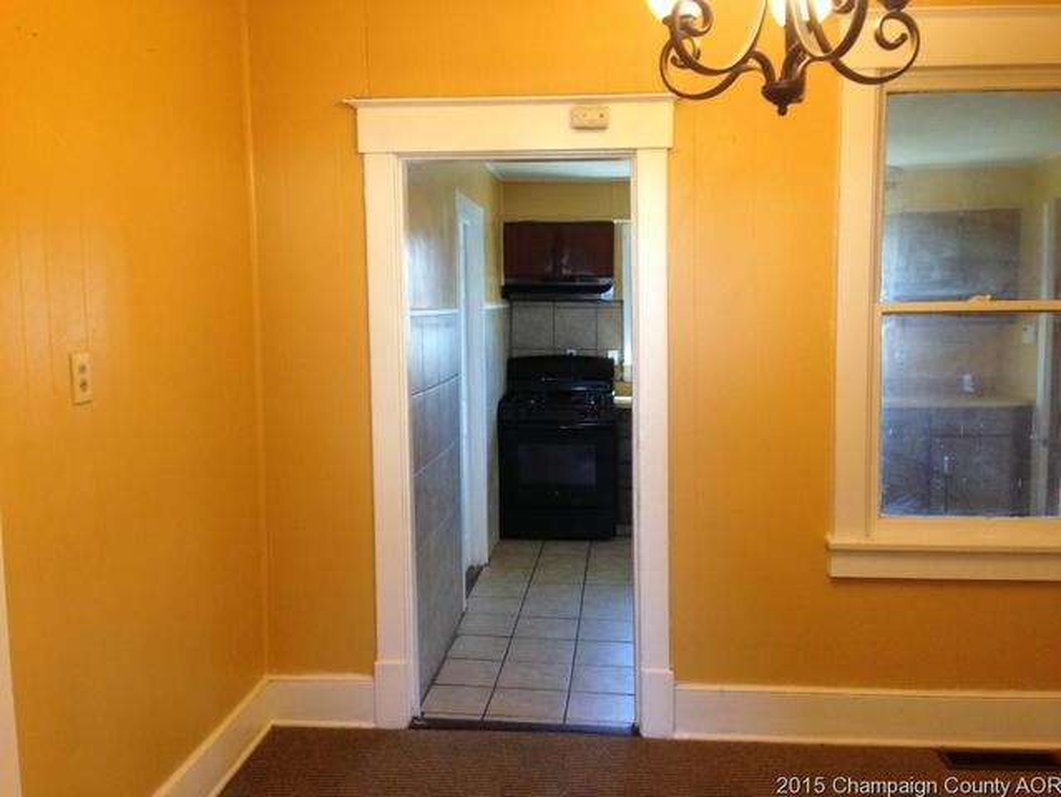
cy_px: 398
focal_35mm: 33
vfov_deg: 43.0
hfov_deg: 55.3
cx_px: 530
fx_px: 1012
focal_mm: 4.12
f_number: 2.4
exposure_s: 1/20
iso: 160
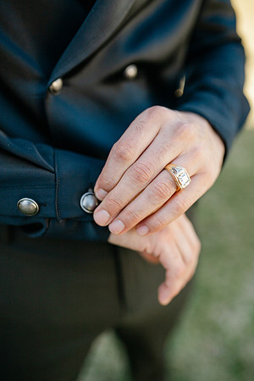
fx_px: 370
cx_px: 127
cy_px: 190
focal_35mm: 35
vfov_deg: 54.4
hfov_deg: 37.9
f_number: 2
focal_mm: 35
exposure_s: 1/5000
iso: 400
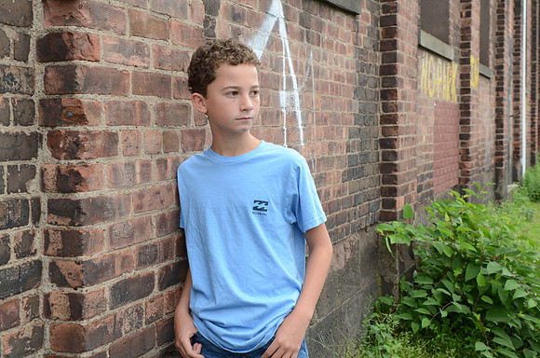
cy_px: 179
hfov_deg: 37.9
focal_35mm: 52
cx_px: 270
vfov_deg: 25.6
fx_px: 786
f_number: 8
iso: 500
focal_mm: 35
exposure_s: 1/125
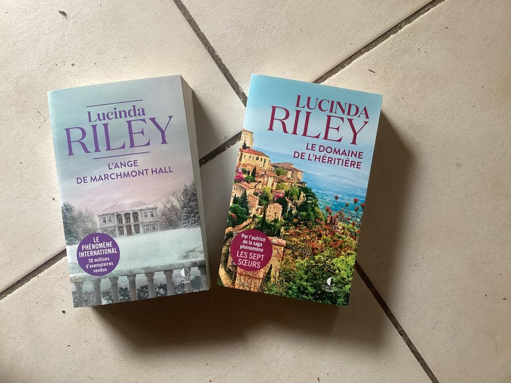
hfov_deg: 58.4
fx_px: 458
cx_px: 256
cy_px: 192
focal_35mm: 31
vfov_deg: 45.4
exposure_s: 1/60
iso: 125
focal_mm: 3.3
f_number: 2.4
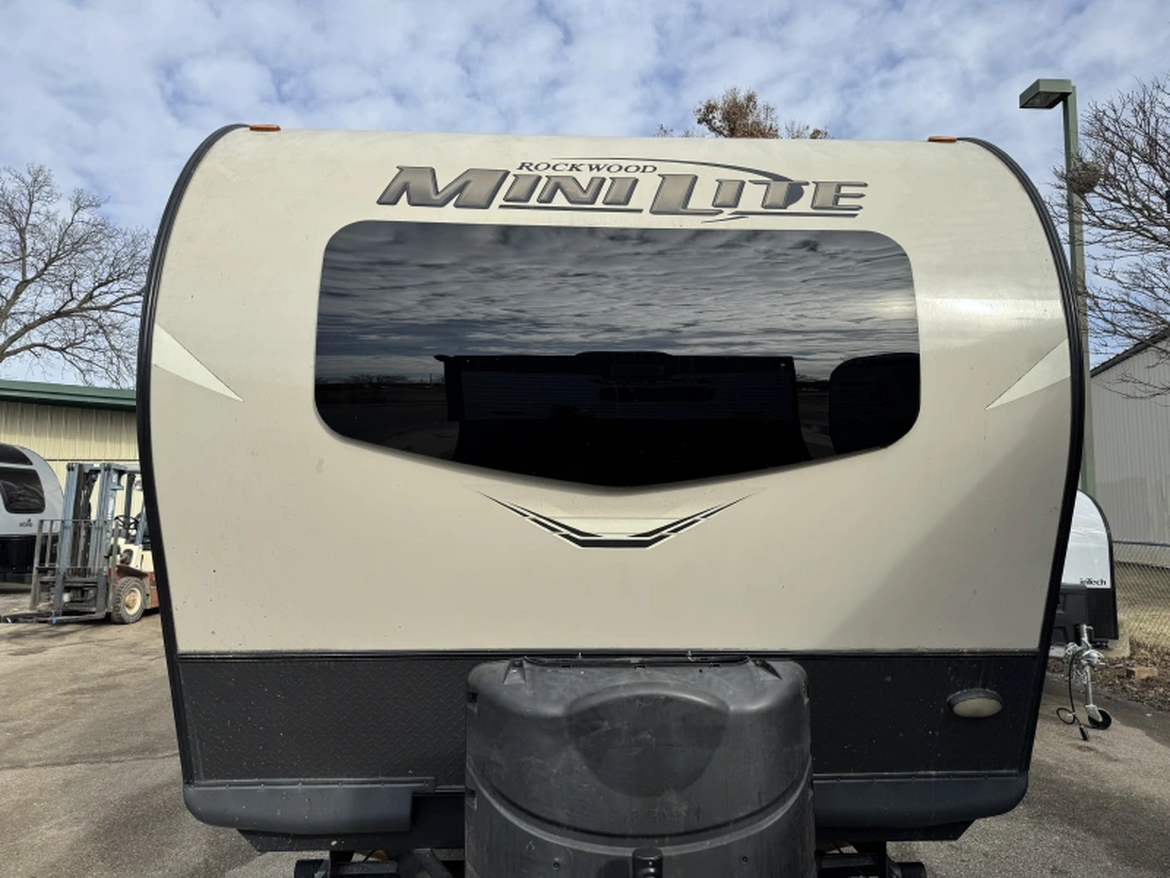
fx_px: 811
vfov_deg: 56.8
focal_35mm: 24
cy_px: 439
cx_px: 585
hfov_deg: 71.6
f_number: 1.78
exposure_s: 1/4310
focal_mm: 6.76
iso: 80
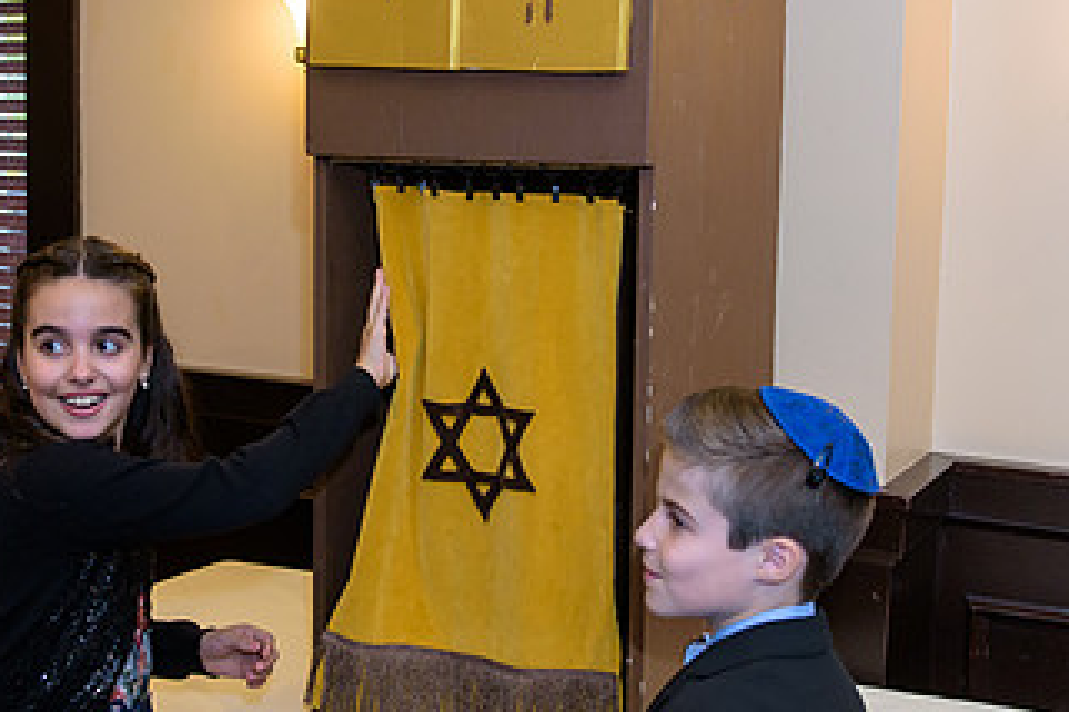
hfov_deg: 35.5
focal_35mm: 56
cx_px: 440
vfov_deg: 24.2
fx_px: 1663
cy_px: 291
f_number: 3.2
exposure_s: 1/125
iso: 1250
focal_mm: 31
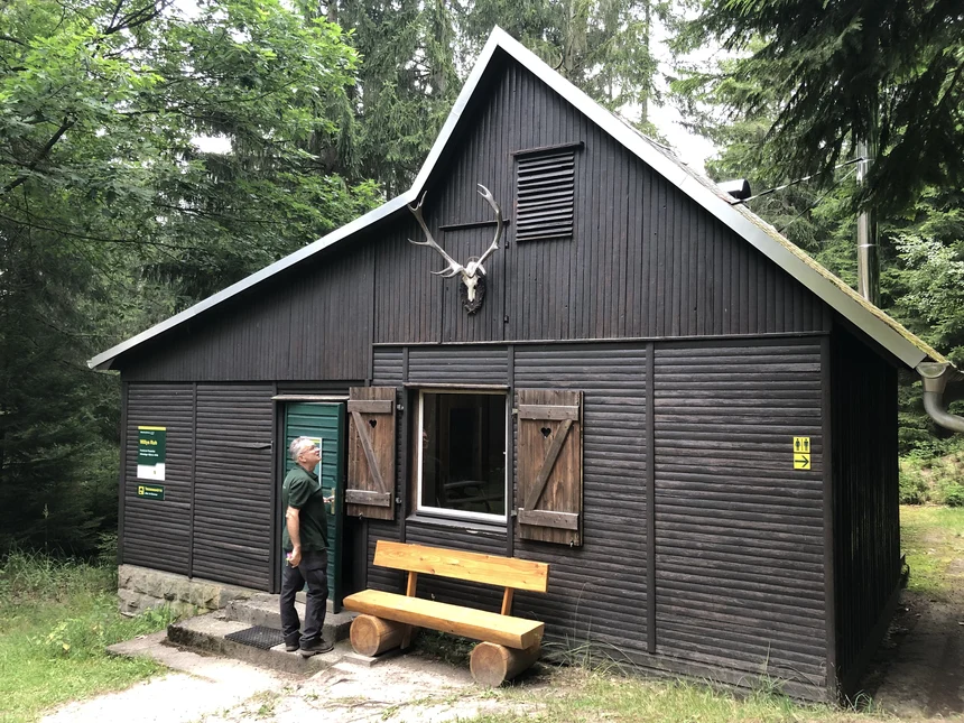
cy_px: 362
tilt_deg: +3.3
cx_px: 482
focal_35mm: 28
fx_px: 780
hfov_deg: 63.4
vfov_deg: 49.7
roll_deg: +0.8
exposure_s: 1/30
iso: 40
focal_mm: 4
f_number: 1.8
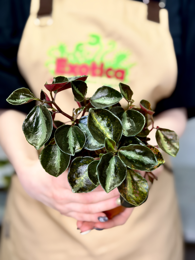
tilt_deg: -13.0
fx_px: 361
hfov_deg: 30.3
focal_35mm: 48
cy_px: 130
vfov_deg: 39.7
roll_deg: -1.4
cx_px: 98
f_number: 1.78
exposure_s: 1/121
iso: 64
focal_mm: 6.76
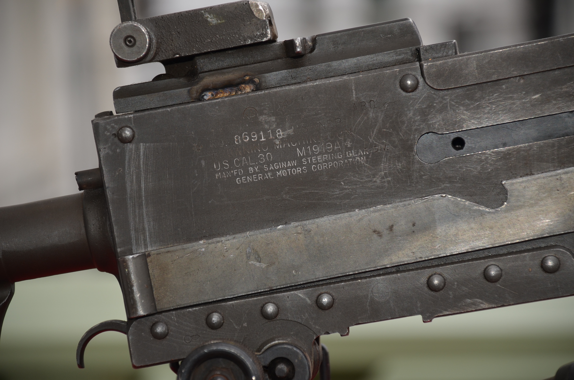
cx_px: 287
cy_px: 190
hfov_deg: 10.2
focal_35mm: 202
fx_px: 3222
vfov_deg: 6.8
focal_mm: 135
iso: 200
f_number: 5.6
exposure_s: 1/200
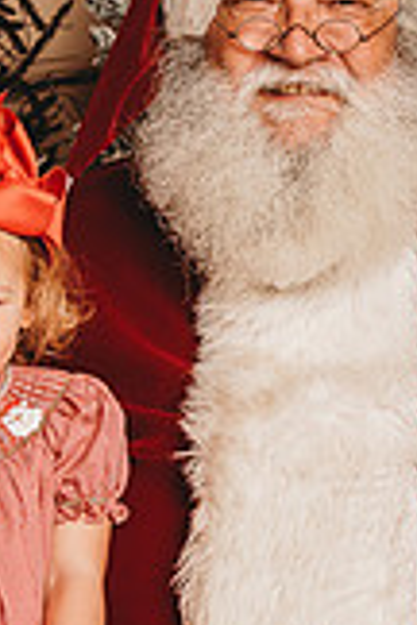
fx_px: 2745
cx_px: 467
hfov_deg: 8.6
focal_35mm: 158
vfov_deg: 13.0
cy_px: 349
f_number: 4
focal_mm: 44
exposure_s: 1/160
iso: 100
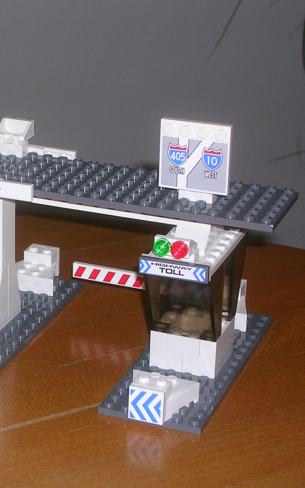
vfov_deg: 18.1
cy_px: 243
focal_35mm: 115
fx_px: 1529
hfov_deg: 11.3
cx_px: -3
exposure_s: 1/60.1
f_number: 4
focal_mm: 12.3
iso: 50
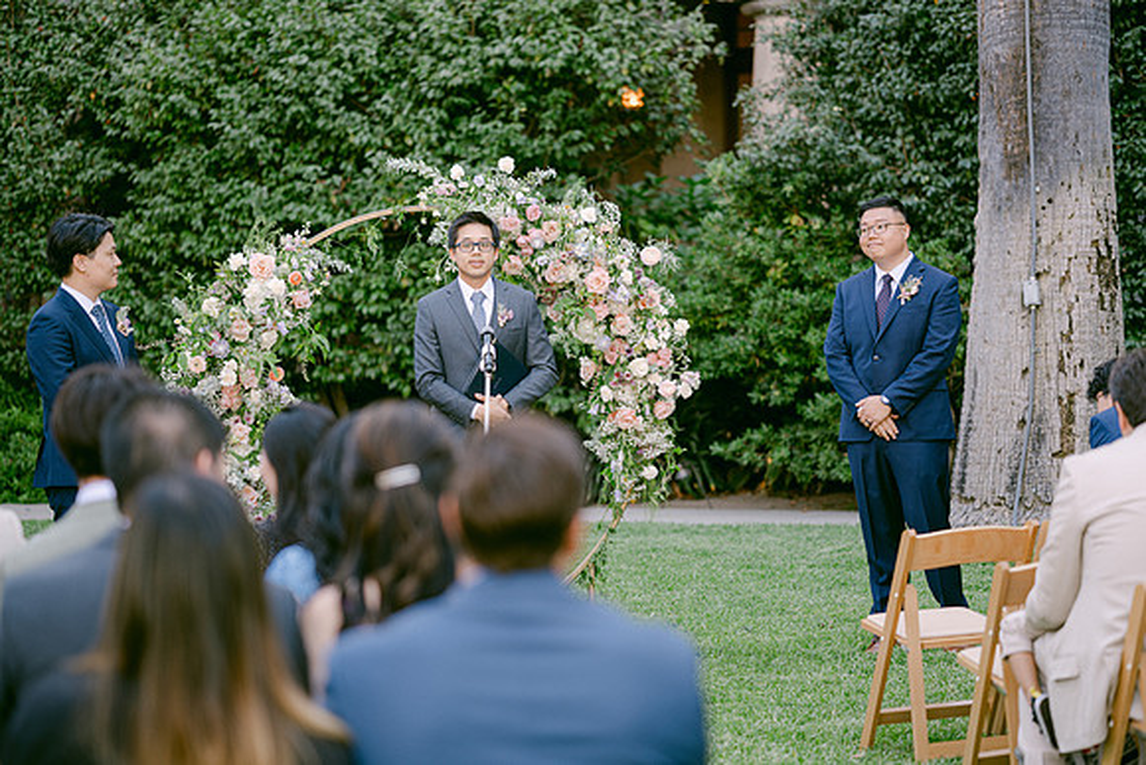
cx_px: 573
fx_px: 2706
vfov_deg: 16.1
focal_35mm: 85
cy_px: 382
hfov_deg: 23.9
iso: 80
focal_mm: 85
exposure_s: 1/160
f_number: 1.8
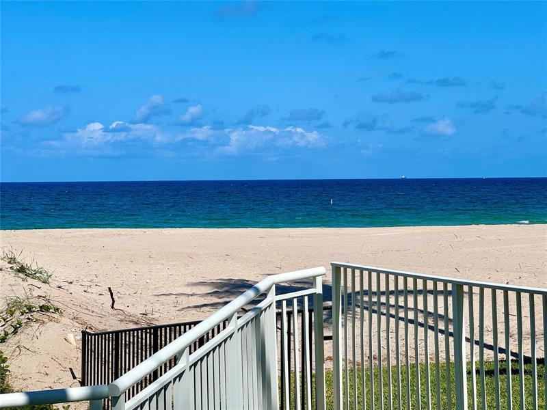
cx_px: 274
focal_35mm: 77
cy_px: 205
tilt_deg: +0.4
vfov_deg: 19.1
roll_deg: +1.1
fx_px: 1217
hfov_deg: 25.3
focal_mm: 9
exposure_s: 1/1783
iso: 25
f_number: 2.8
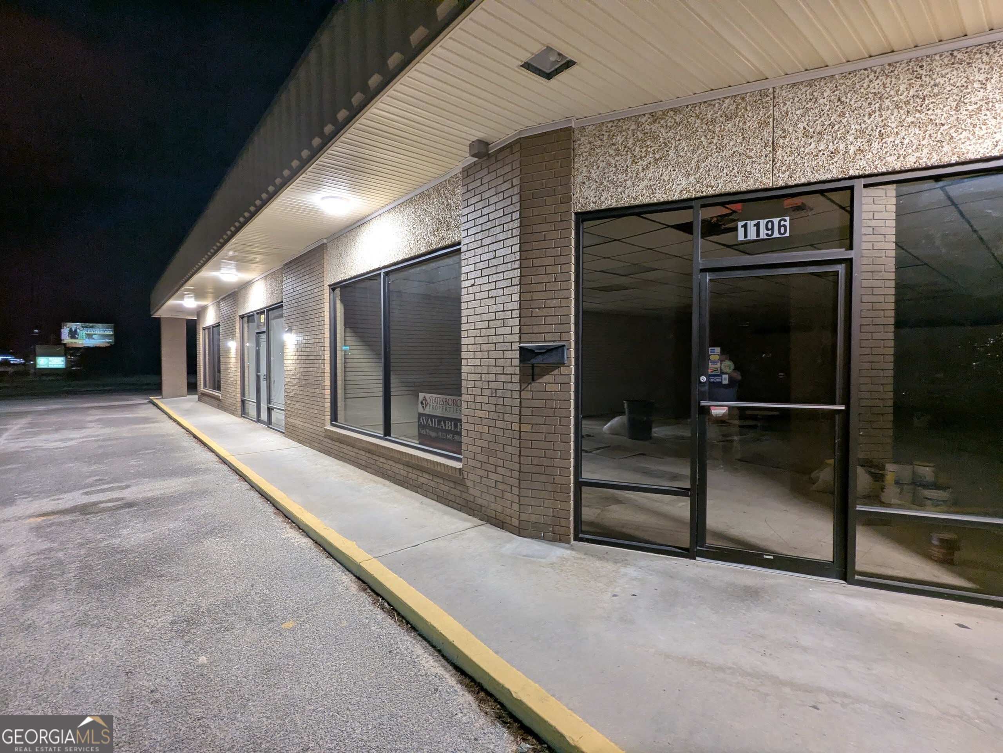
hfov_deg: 94.5
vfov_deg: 78.1
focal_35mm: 16
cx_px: 502
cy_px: 376
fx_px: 464
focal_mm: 2.35
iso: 108
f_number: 2.2
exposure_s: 1/40
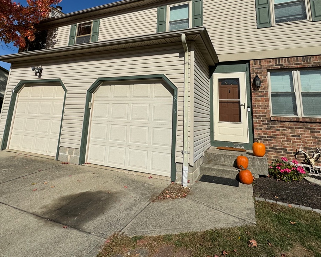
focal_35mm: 21
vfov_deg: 63.0
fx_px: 200
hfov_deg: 77.6
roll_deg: -1.6
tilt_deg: +11.7
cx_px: 155
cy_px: 75
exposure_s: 1/4926
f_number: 2.2
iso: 40
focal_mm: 2.22
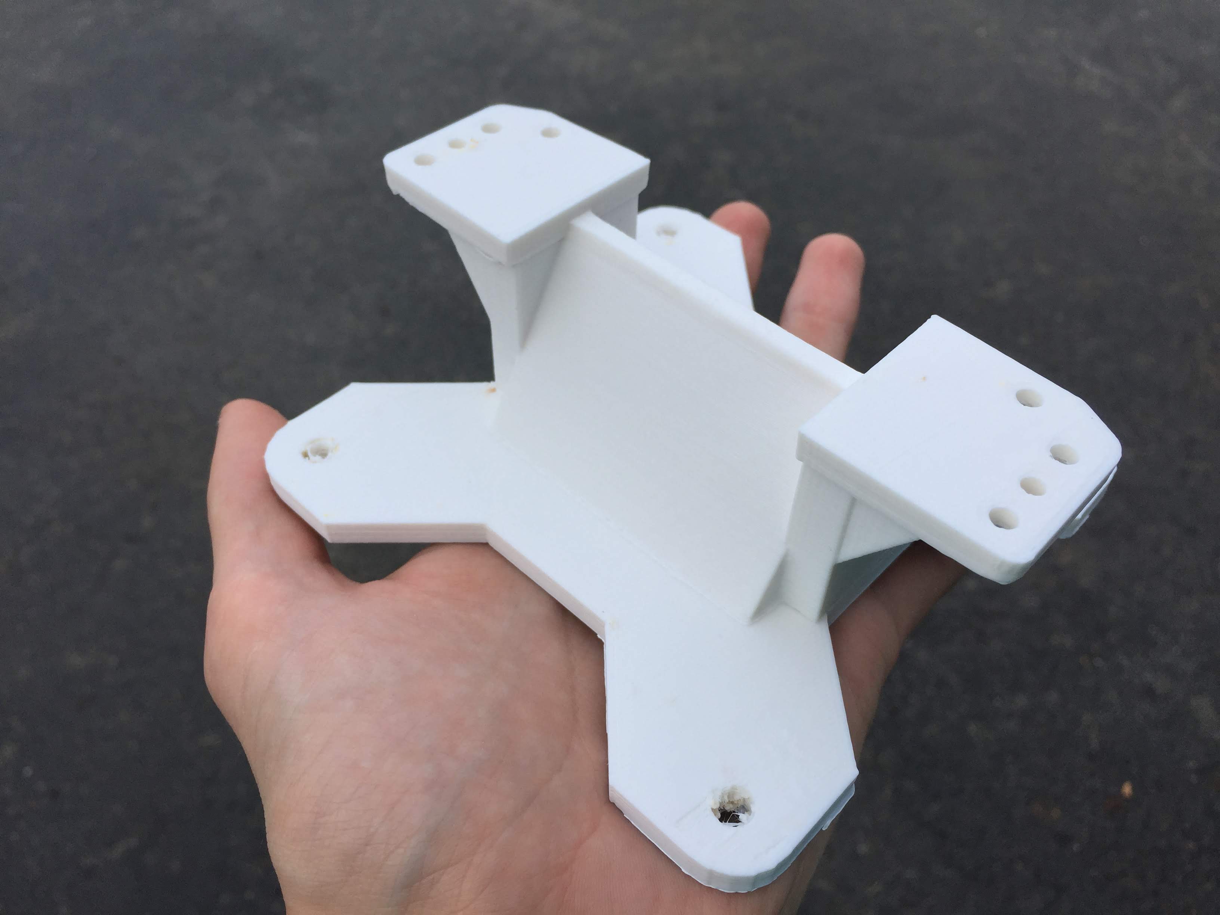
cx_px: 610
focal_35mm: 29
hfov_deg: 61.7
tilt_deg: -47.8
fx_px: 1022
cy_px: 458
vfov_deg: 48.2
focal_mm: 4.15
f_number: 2.2
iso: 32
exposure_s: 1/590
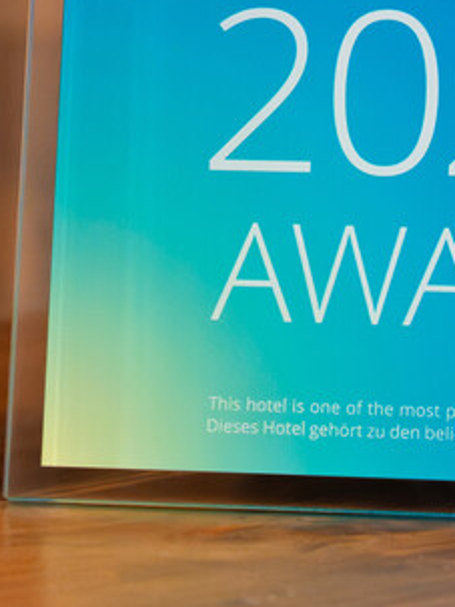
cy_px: -282
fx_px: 5437
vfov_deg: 6.3
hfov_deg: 4.8
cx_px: 9
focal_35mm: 310
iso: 2500
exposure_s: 1/80
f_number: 2.8
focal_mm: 70
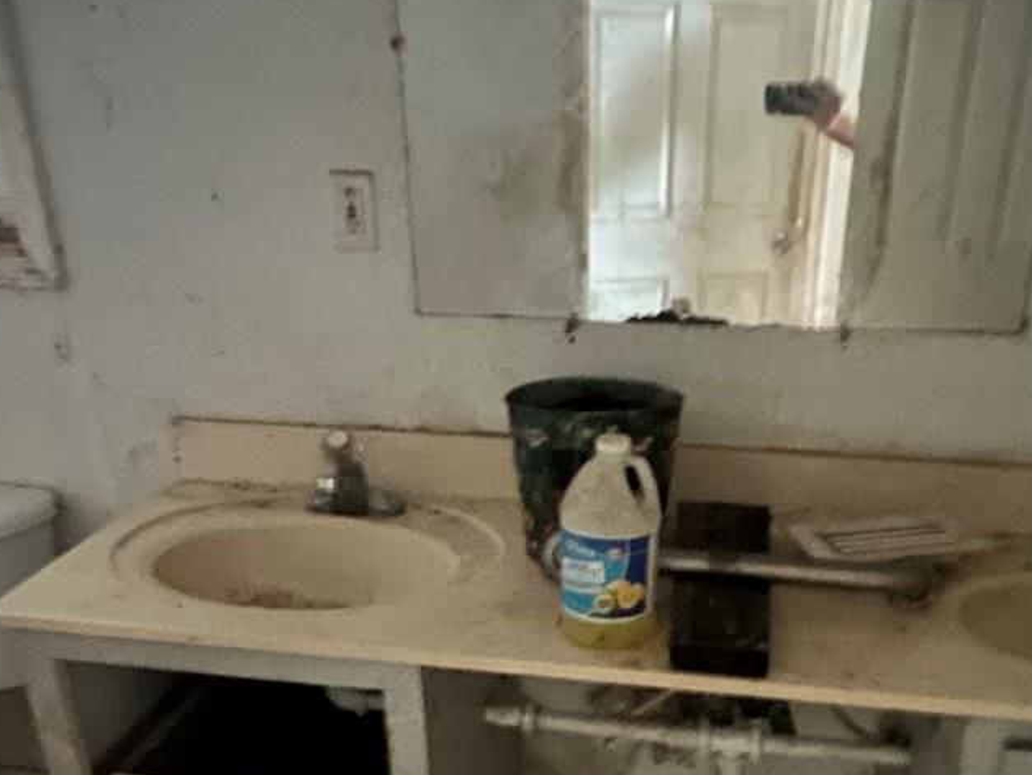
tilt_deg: -27.1
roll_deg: +0.7
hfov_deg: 55.2
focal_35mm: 33
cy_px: 621
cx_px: 578
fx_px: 984
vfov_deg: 41.1
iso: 1250
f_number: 1.8
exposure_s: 1/8
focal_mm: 1.57
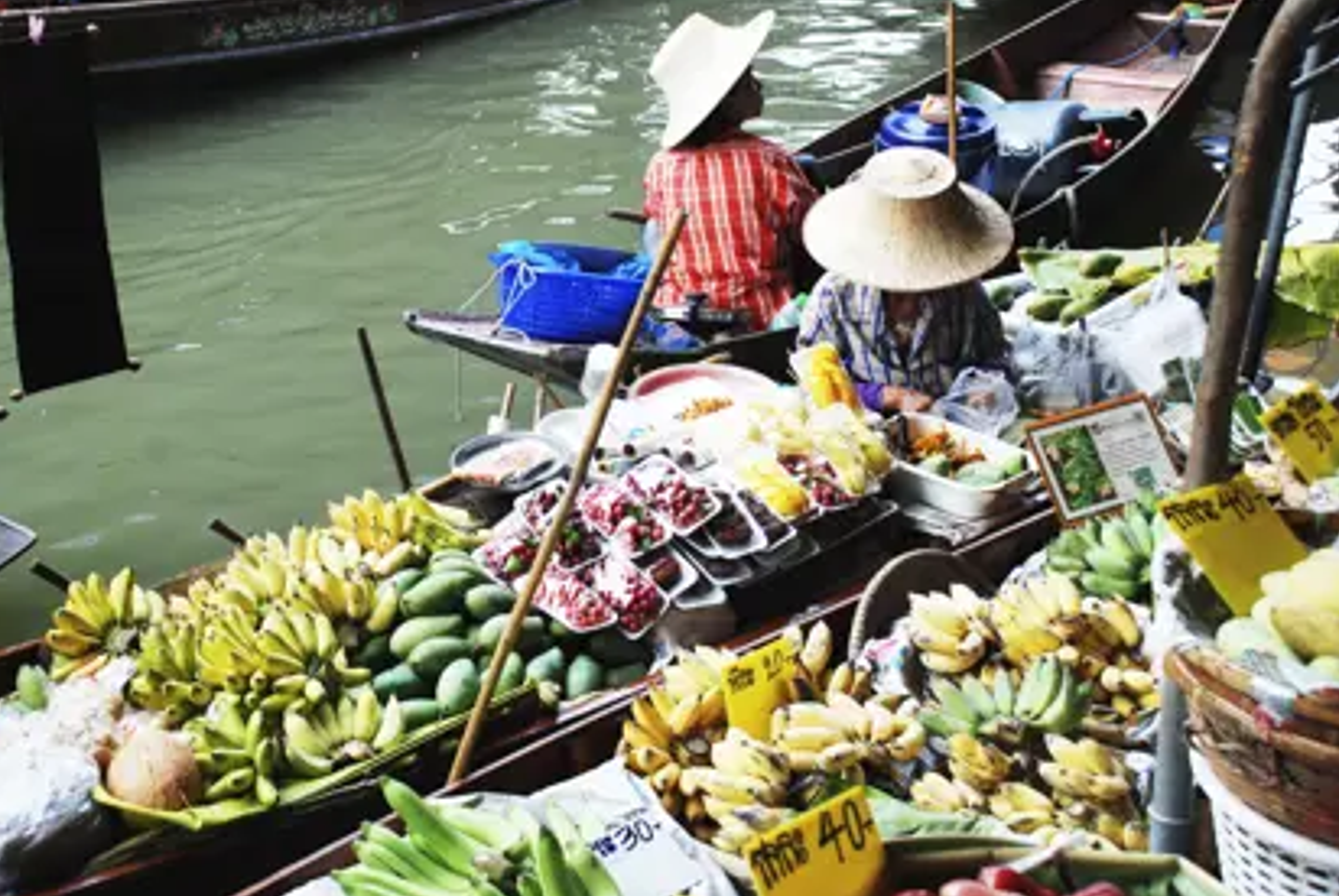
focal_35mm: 60
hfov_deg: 33.5
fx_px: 2219
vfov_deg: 22.8
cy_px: 398
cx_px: 583
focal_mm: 35
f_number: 6.7
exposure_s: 1/180
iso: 320
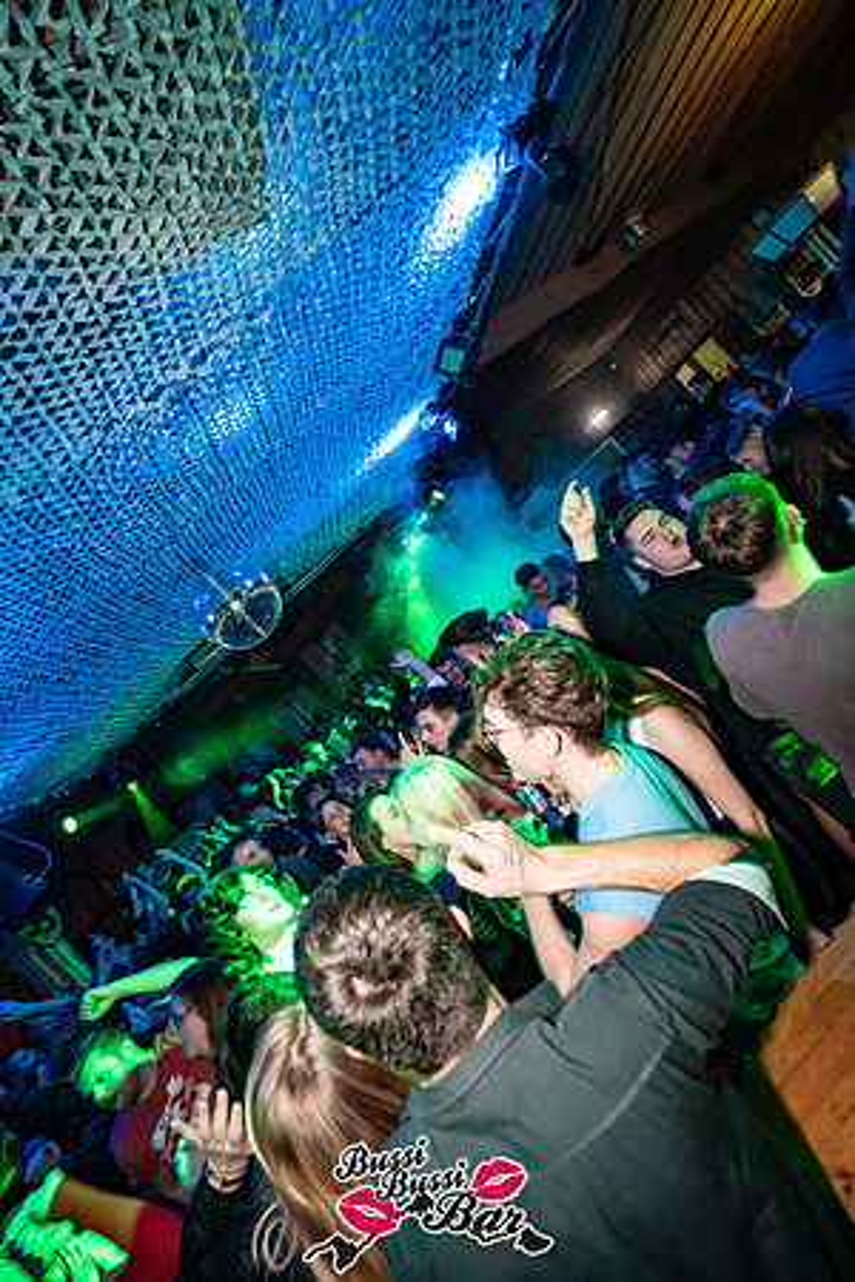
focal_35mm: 16
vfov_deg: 96.7
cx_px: 428
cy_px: 641
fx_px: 570
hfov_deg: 73.7
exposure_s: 1/60
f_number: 4
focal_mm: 16
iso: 1600
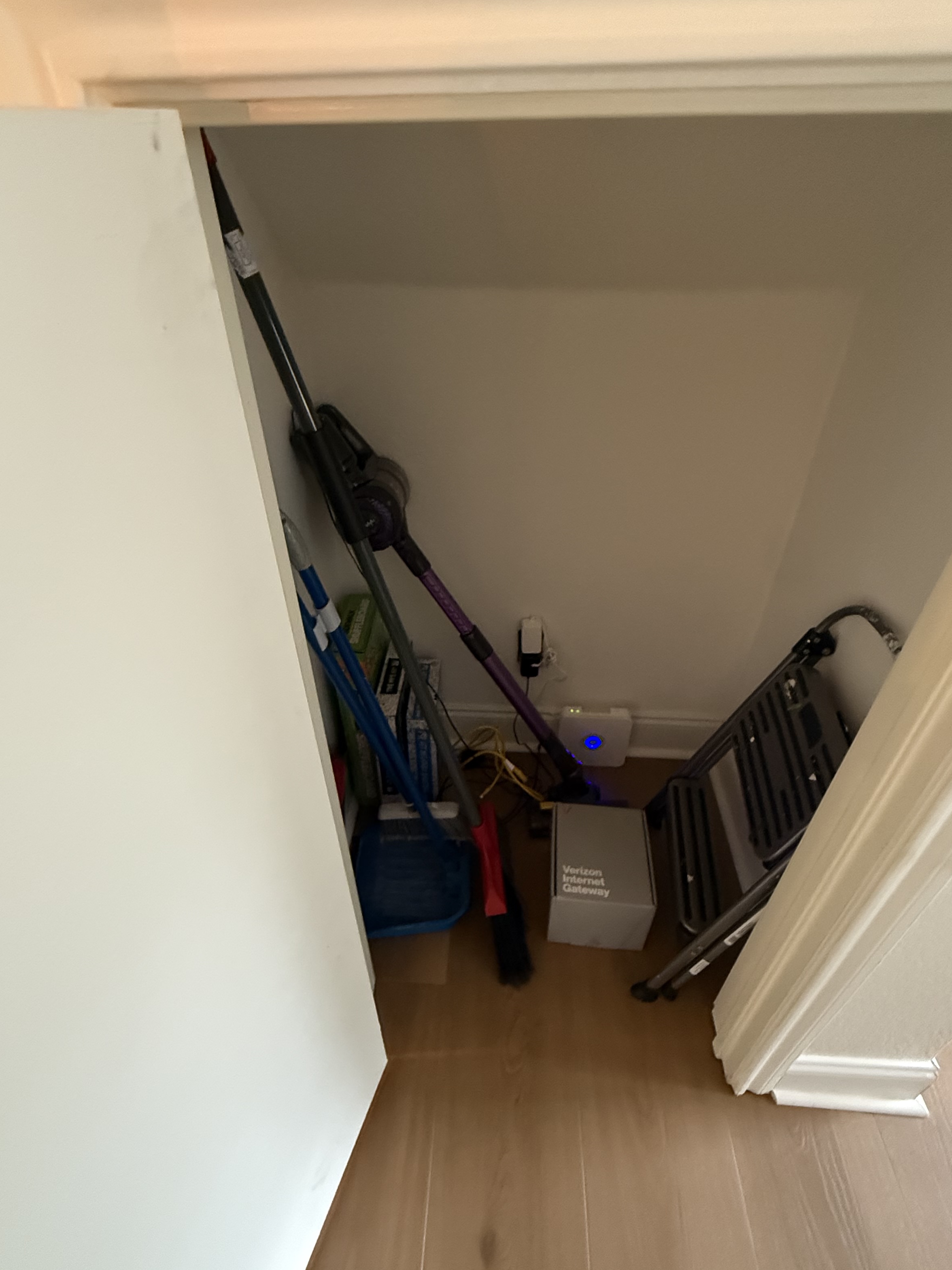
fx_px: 660
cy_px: 671
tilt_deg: -37.3
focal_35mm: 18
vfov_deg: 87.7
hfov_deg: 71.6
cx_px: 455
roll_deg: +0.3
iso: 1000
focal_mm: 2.22
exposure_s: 1/60
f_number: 2.2
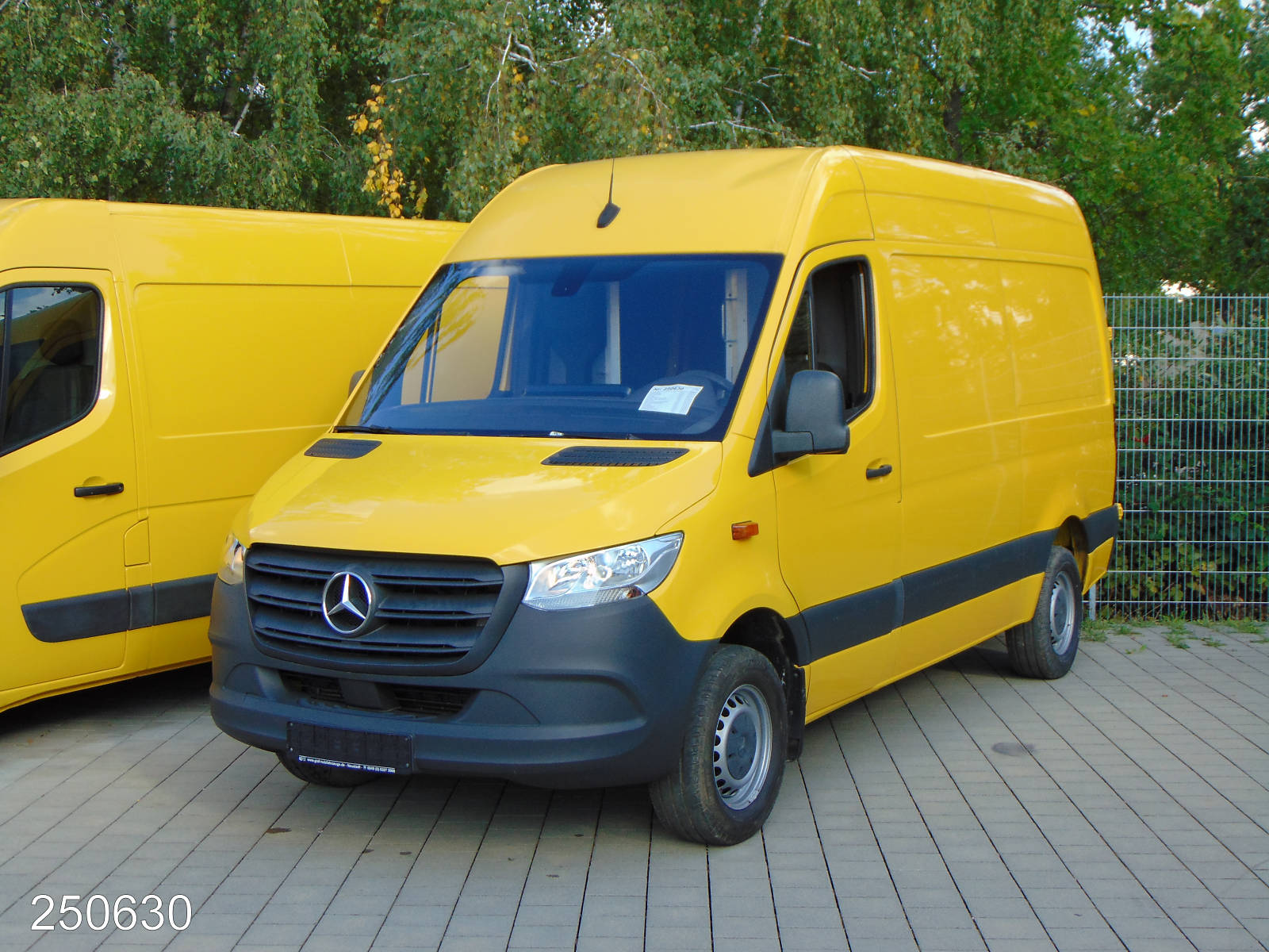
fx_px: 1833
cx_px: 634
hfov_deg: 38.2
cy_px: 476
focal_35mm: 50
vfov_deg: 29.1
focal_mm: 9
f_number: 3.5
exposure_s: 1/250
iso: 80
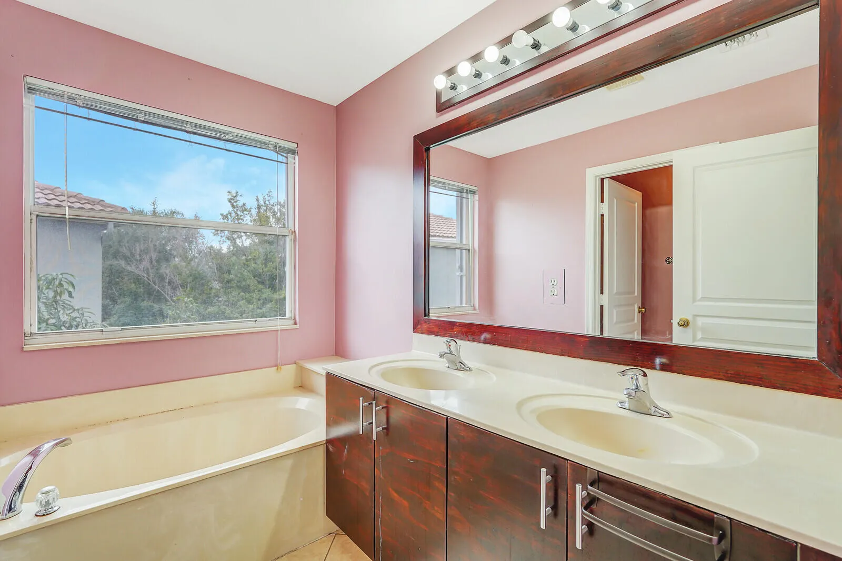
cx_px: 421
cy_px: 280
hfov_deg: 95.0
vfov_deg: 72.0
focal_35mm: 16
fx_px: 386
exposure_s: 1/160
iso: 320
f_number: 5.6
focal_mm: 16.5
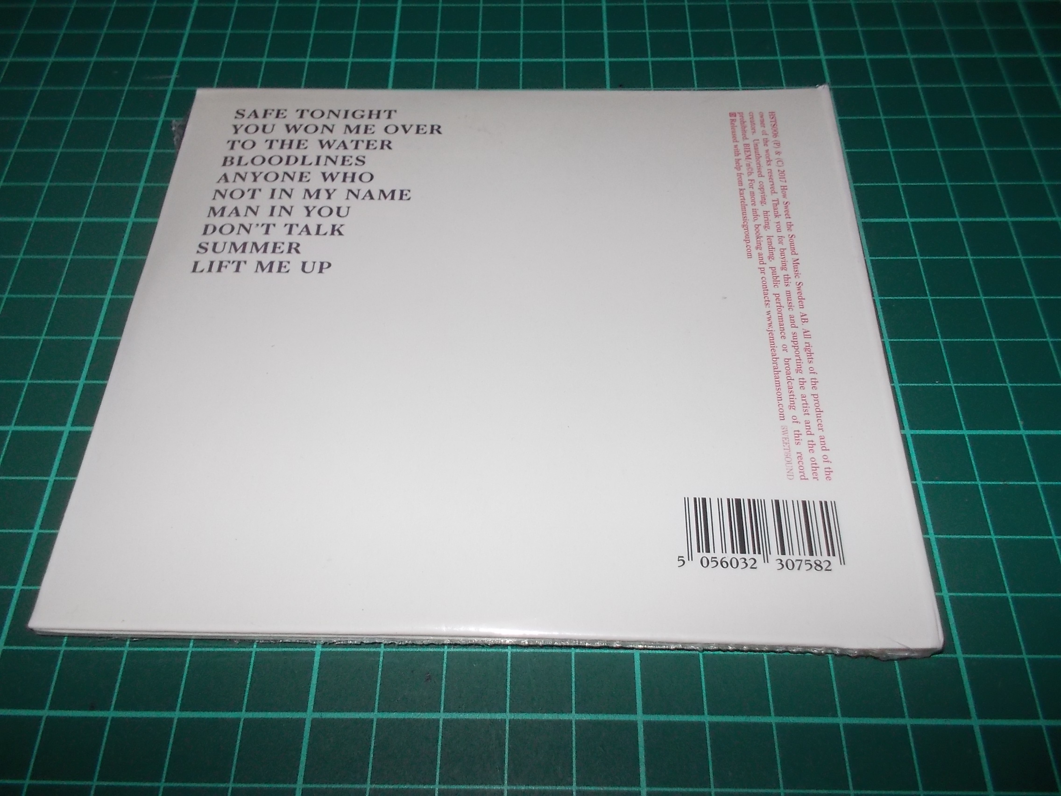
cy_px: 398
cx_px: 530
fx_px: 889
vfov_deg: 48.2
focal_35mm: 29
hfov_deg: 61.7
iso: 200
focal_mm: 4.1
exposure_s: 1/30
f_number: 3.3
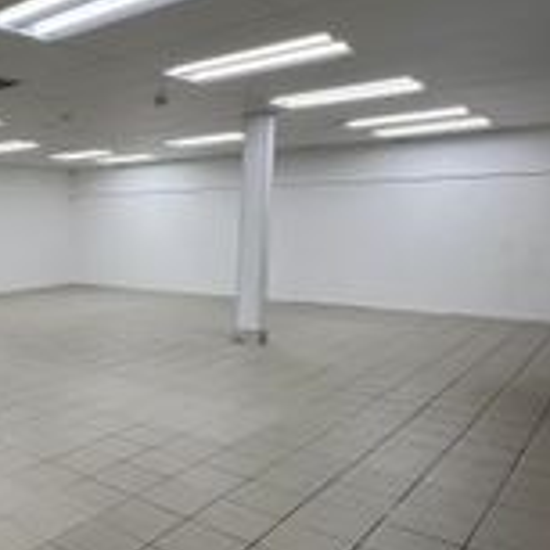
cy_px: 298
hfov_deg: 46.1
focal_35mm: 30
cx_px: 11
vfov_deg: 54.0
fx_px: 539
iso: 32
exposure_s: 1/186
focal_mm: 1.57
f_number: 1.8
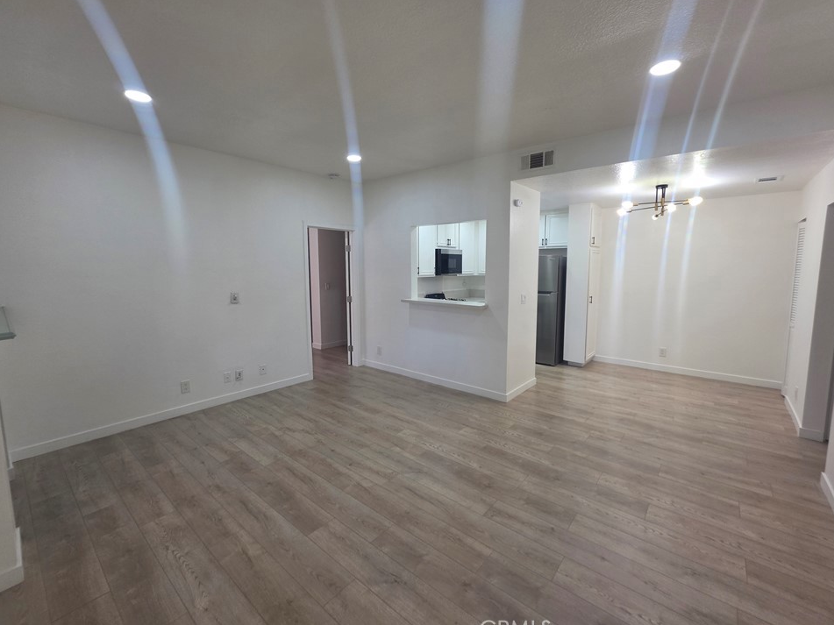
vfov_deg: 85.6
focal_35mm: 14
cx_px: 433
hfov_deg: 102.0
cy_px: 304
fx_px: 337
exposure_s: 1/120
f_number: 1.9
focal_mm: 2.2
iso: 80
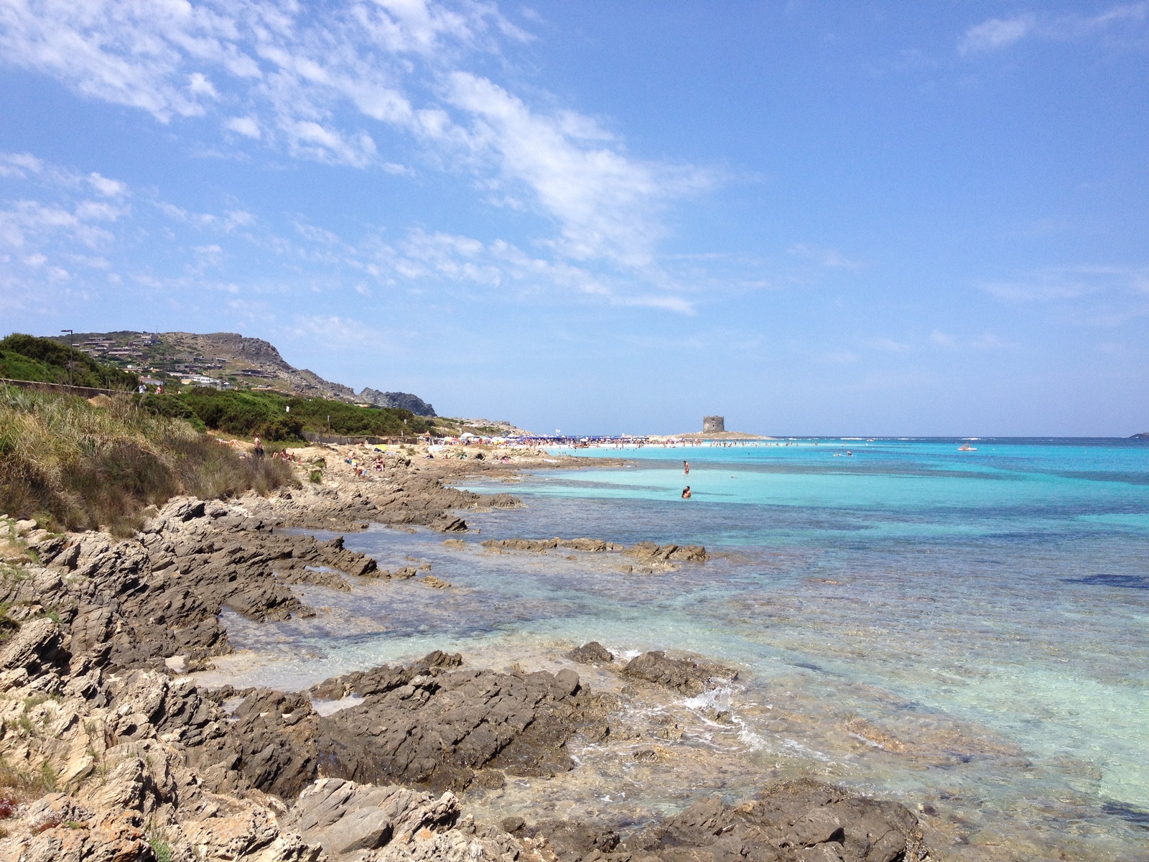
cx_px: 574
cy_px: 431
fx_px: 1162
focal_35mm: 35
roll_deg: +0.5
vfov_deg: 40.7
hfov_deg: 52.6
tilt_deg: -2.1
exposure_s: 1/1905
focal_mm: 4.28
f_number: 2.4
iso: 50
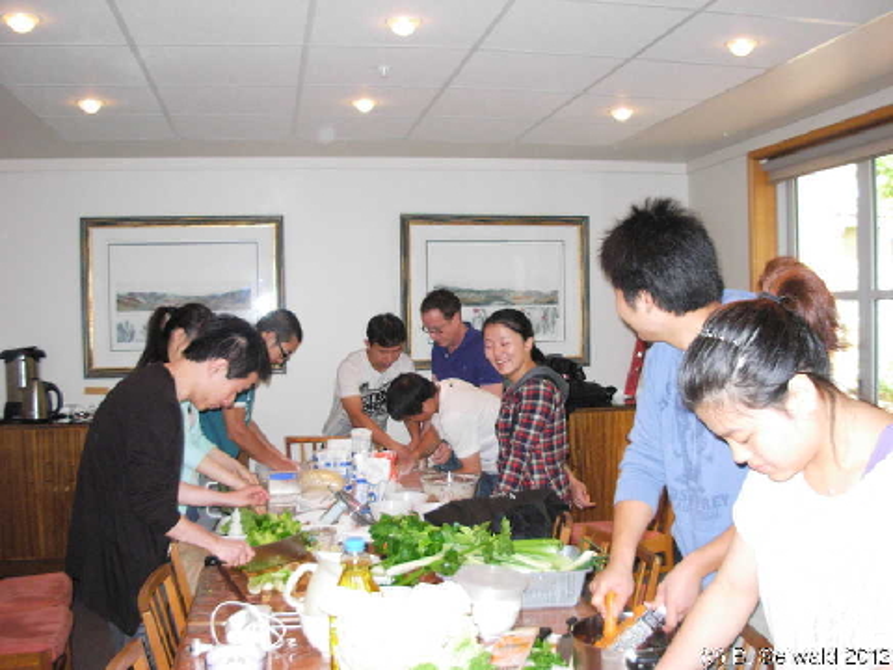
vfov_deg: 37.7
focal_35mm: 38
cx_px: 446
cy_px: 335
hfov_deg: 49.0
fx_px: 980
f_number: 2.9
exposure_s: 1/161
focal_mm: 6.3
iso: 400
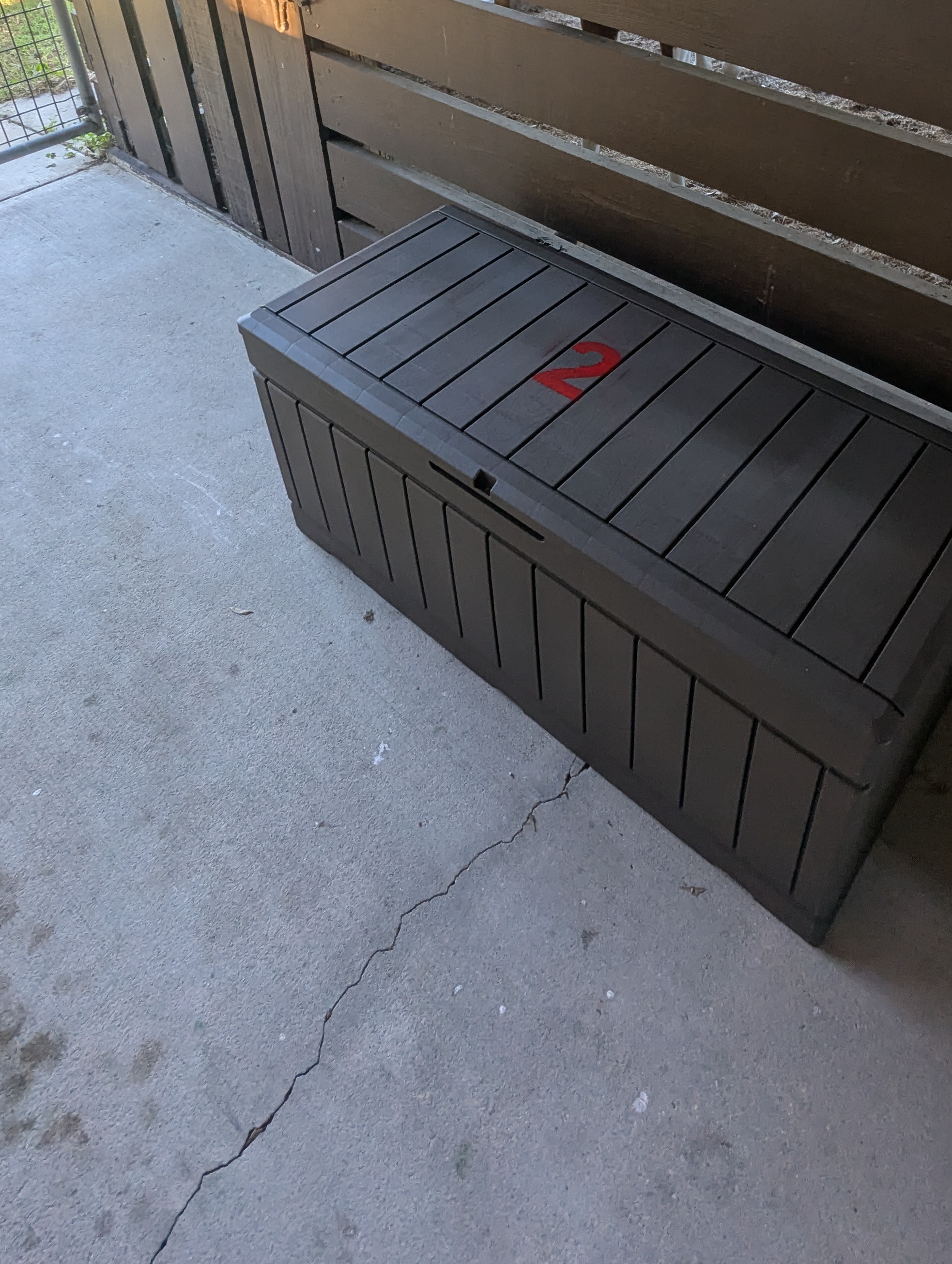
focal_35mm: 25
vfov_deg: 64.2
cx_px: 605
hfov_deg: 54.3
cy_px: 282
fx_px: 914
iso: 35
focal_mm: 2.35
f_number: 2.2
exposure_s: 1/58
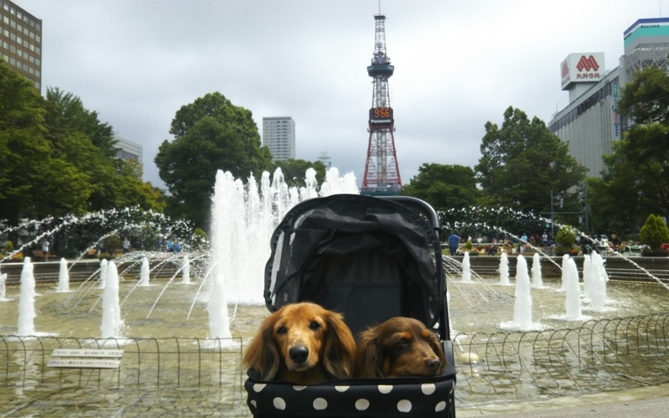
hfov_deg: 59.7
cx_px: 335
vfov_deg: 39.4
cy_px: 225
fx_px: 583
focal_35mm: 32
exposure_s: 1/757
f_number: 2.2
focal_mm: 4
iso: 25
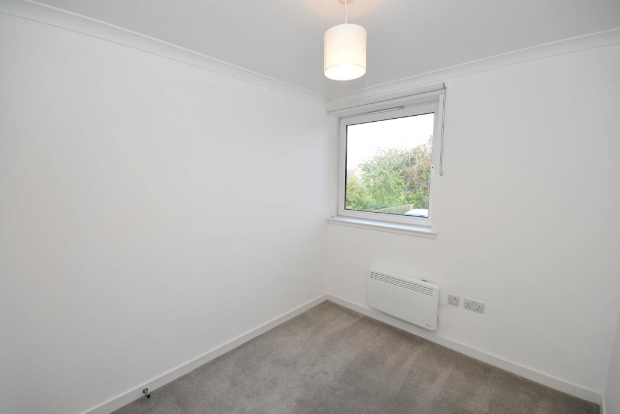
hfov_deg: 100.4
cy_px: 207
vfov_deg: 77.3
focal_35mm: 15
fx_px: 258
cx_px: 310
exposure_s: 1/125
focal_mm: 10
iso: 1400
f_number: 9
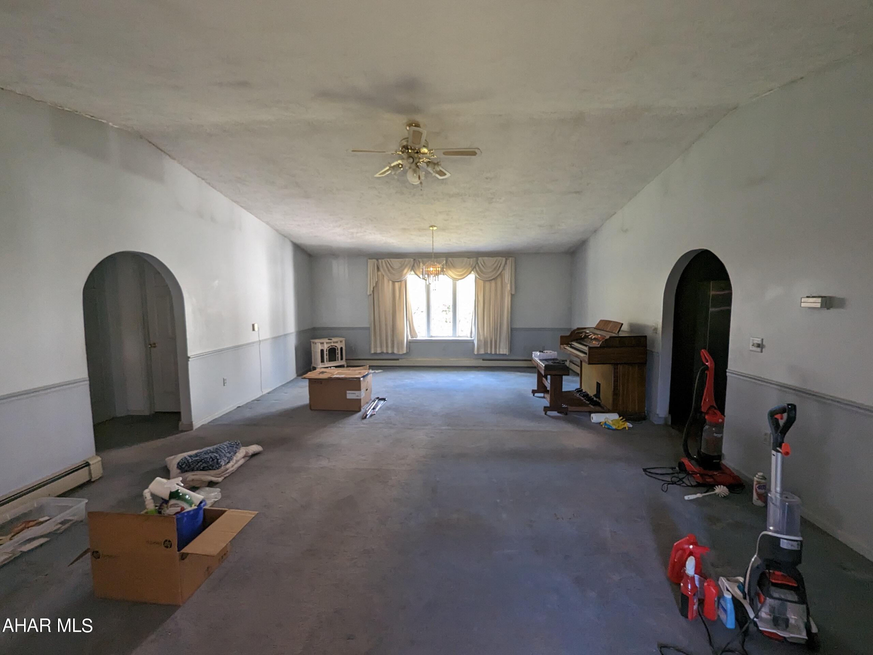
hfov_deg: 106.2
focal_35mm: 13
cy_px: 328
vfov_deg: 89.9
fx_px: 328
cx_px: 436
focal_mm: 1.95
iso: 239
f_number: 2.2
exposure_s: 1/49.8
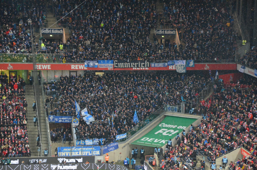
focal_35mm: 158
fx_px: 1122
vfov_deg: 8.7
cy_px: 85
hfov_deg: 13.1
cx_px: 128
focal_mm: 105
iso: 3200
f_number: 5.6
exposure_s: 1/100
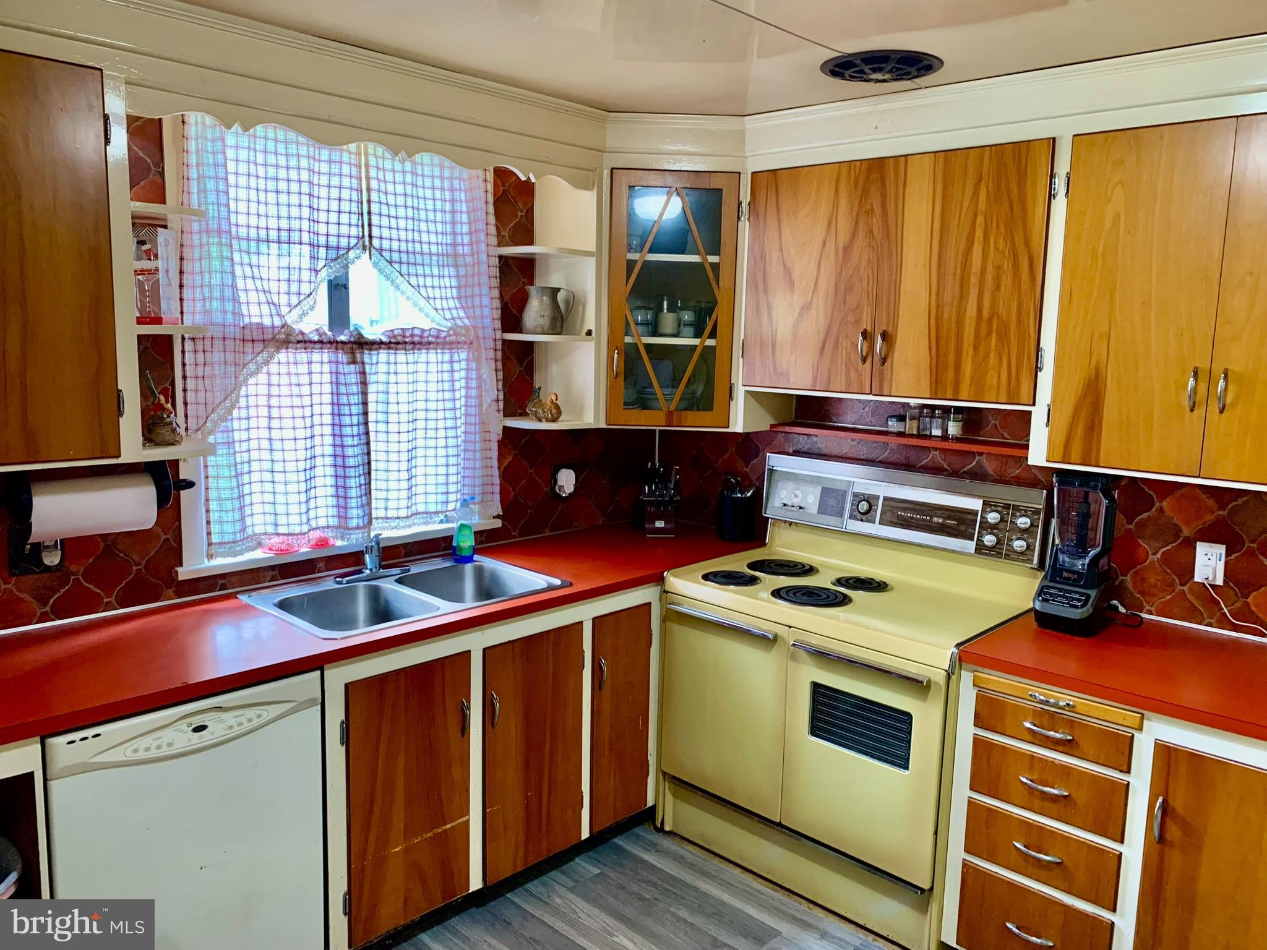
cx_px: 634
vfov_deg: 53.1
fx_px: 952
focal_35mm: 26
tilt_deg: -8.8
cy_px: 475
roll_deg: -1.1
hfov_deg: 67.3
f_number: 1.8
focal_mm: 4.25
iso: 200
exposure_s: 1/60
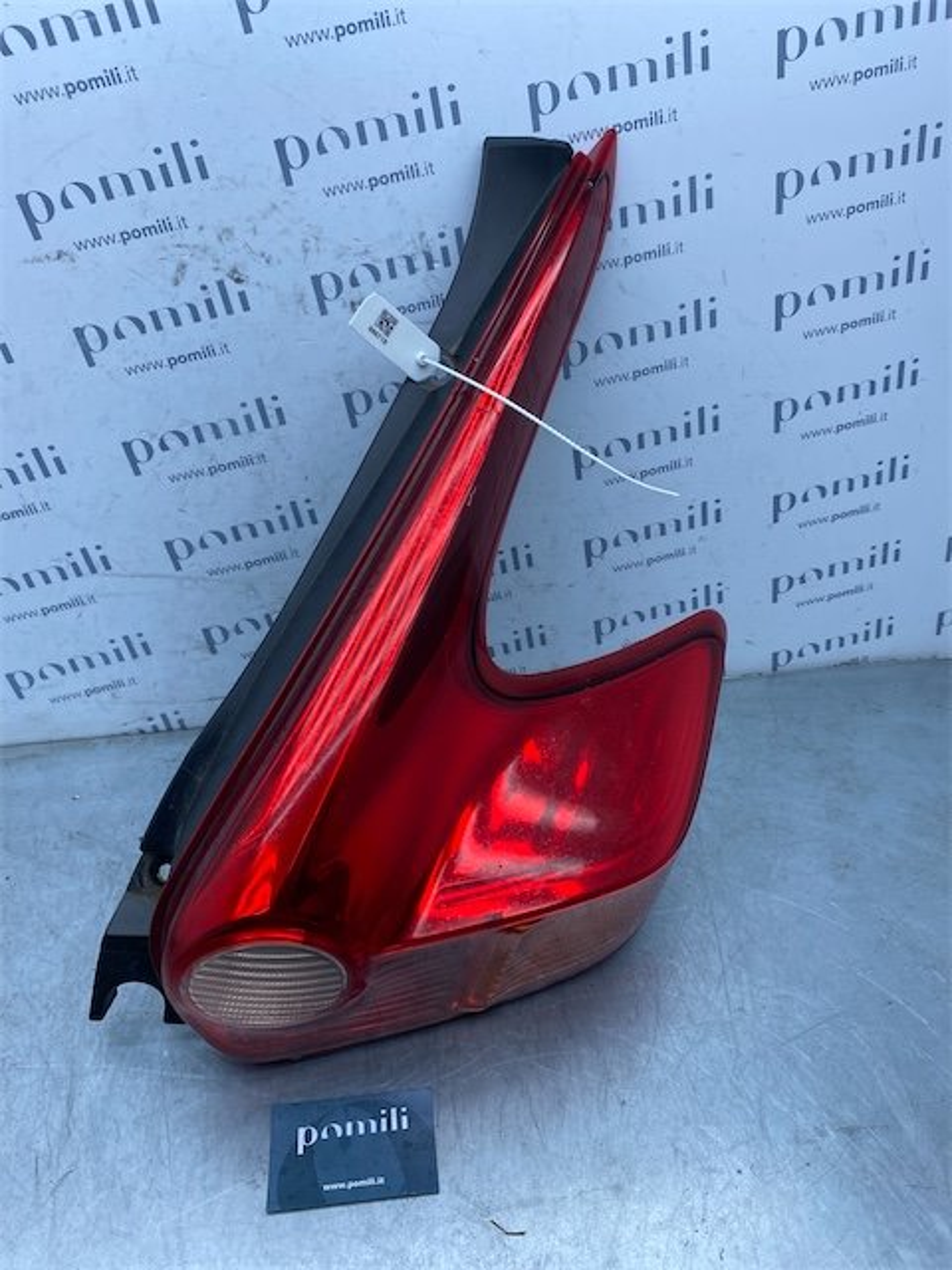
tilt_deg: -35.1
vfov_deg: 67.3
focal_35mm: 26
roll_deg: -0.9
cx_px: 476
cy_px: 635
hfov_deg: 53.1
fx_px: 953
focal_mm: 4.25
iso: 32
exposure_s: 1/877
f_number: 1.8
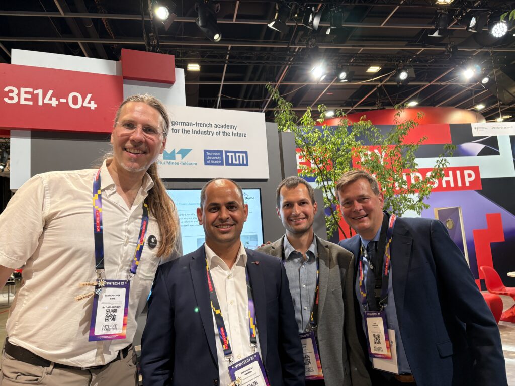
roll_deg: +3.7
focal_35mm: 26
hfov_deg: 67.3
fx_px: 387
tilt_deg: +8.0
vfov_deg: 53.1
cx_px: 258
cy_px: 193
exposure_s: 1/111
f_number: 1.6
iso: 125
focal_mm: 5.96
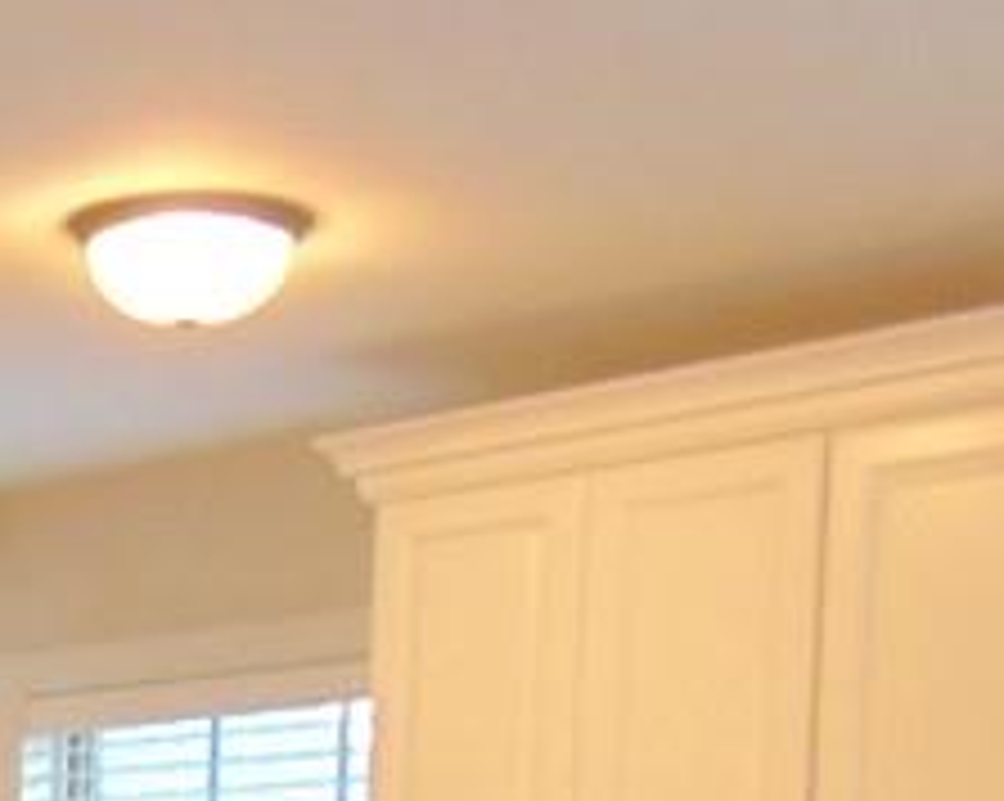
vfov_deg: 12.6
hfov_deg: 15.8
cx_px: -509
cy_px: 1400
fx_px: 3325
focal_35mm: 112
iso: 400
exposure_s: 1/25
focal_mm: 4.5
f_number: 3
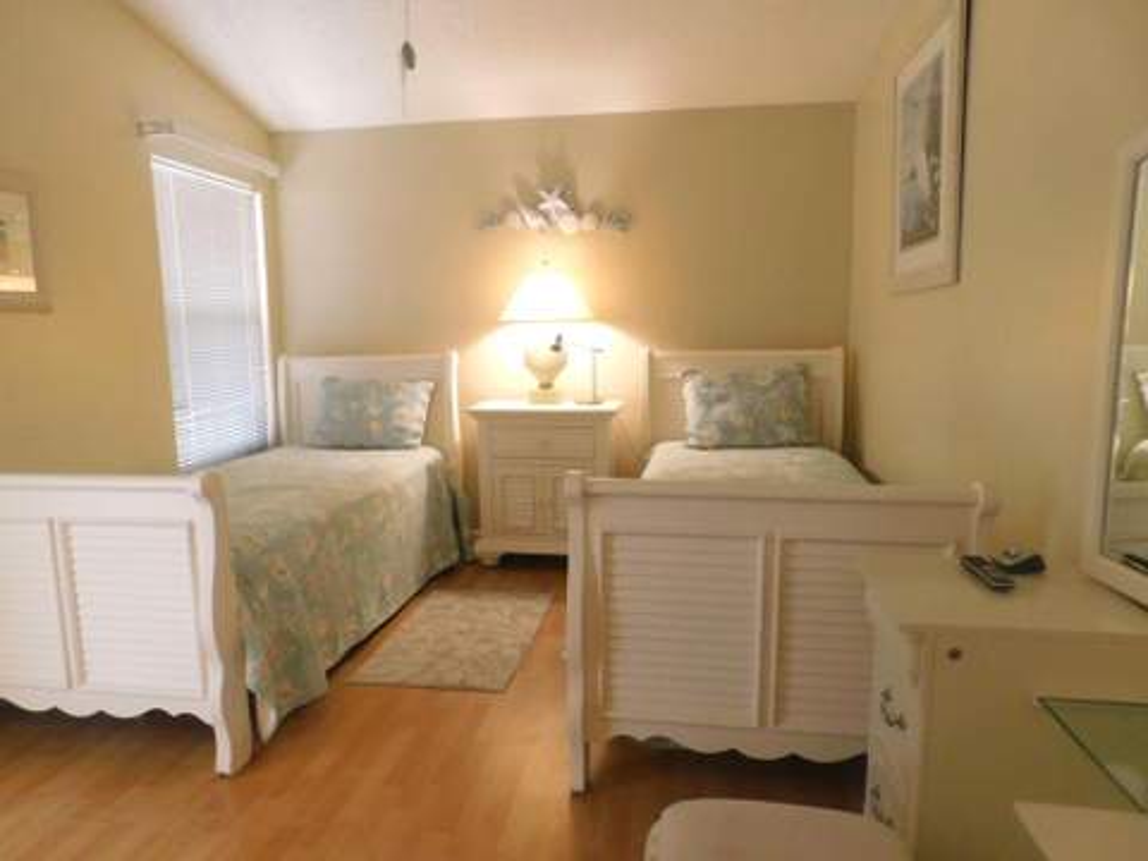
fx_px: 763
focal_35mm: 23
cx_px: 574
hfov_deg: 73.9
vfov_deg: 58.9
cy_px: 430
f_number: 3
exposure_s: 1/15
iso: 400
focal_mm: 4
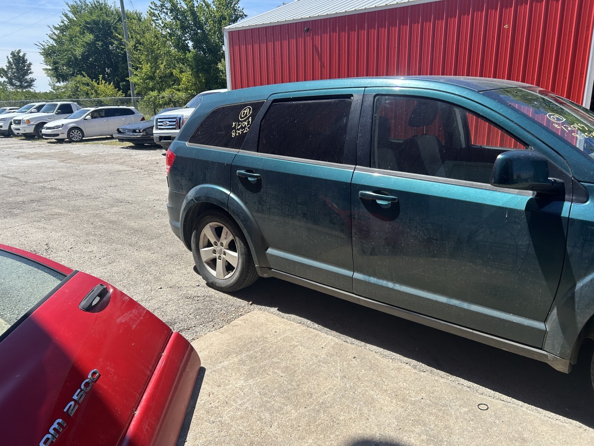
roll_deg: +1.1
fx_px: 446
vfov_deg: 53.1
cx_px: 297
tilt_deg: -18.2
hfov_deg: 67.3
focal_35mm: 26
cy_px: 223
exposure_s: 1/2571
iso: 50
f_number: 1.5
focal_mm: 5.7
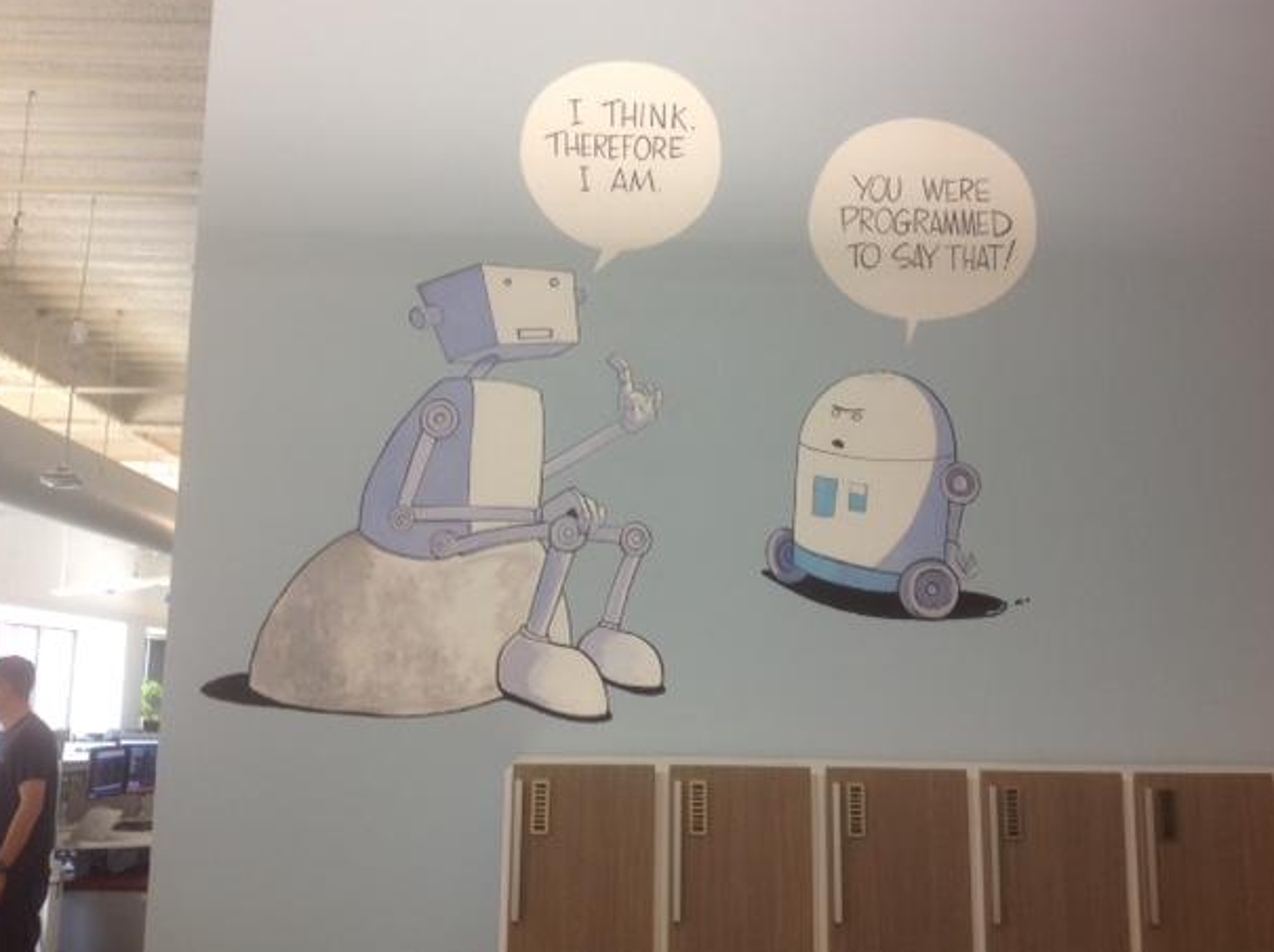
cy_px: 459
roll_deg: -0.2
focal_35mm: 37
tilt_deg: +8.2
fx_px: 1360
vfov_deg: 38.6
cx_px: 646
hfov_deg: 50.2
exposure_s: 1/17
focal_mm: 4.28
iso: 50
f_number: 2.4
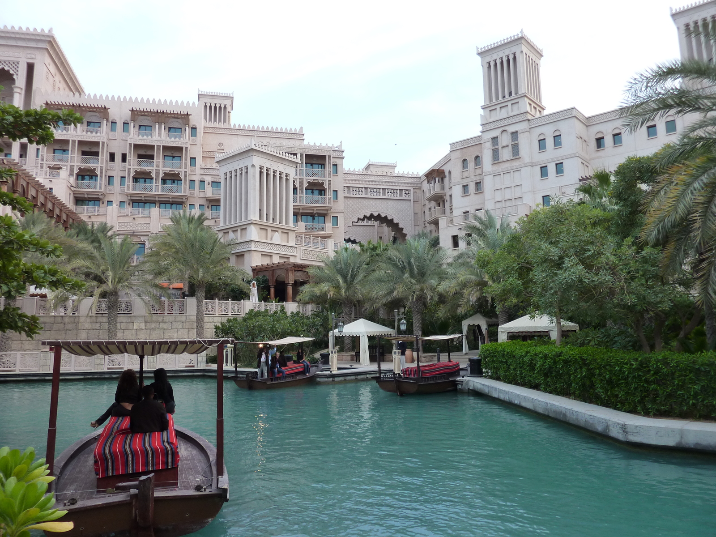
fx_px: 517
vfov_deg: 54.9
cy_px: 268
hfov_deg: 69.4
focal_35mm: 25
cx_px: 358
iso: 125
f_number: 3.3
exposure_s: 1/100
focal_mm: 4.1
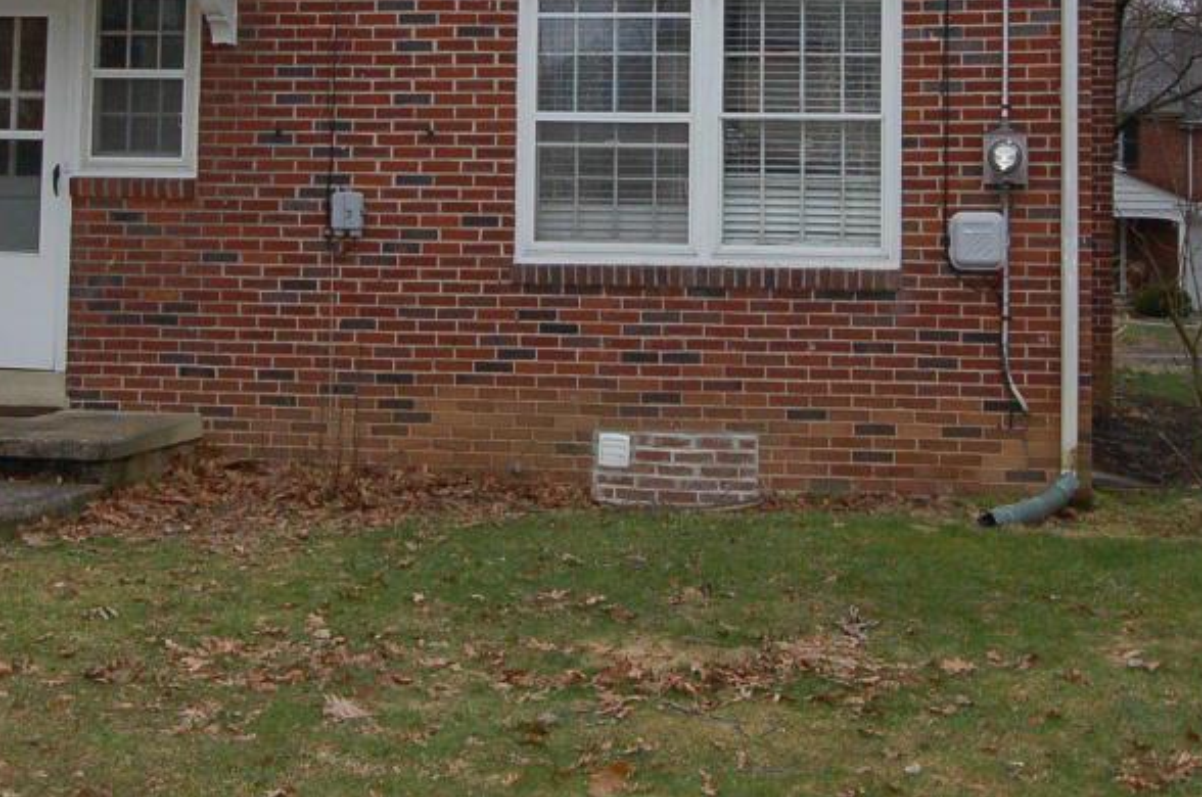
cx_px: 544
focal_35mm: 68
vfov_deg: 19.4
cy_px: 14
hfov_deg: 29.7
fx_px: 2266
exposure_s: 1/320
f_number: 6.3
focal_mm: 23
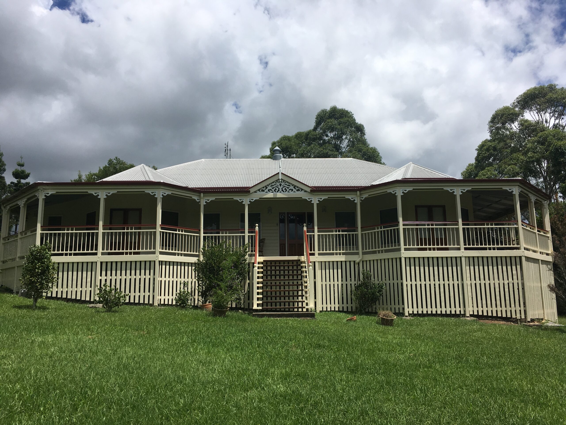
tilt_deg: +10.2
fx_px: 474
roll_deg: +0.4
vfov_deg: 48.2
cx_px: 283
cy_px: 212
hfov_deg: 61.7
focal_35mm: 29
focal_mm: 4.15
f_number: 2.2
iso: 25
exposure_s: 1/3344
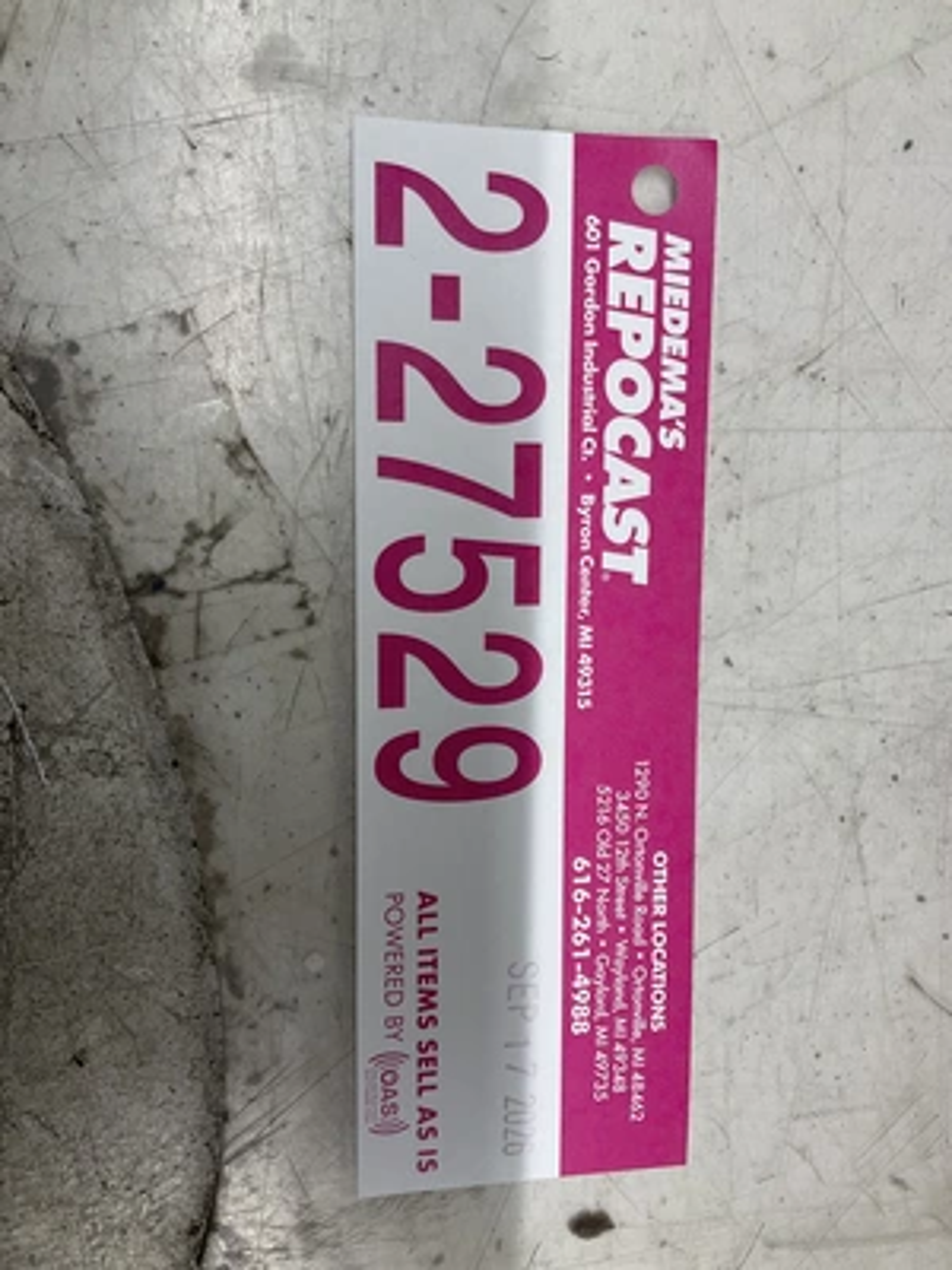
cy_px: 635
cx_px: 476
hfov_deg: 48.2
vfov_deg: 61.7
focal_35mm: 29
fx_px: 1063
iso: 32
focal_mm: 3
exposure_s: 1/120
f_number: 1.8
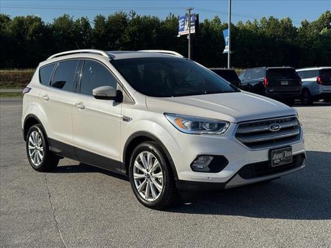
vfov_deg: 30.3
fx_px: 459
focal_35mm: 48
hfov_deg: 39.7
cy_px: 124
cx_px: 166
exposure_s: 1/9009
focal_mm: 6.76
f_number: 1.78
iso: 80
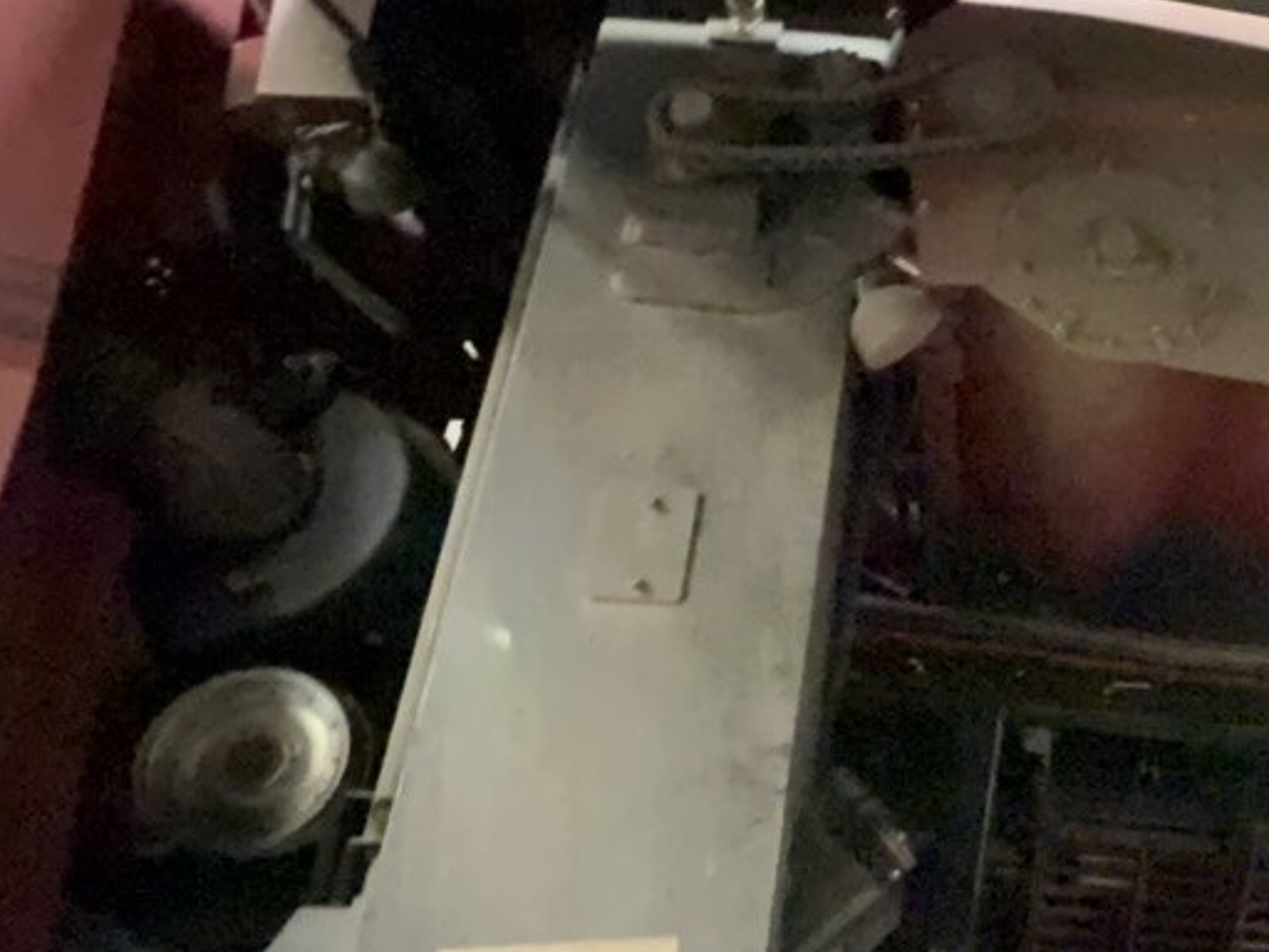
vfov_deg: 48.7
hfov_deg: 53.7
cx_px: 1187
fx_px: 1026
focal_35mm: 28
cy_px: 650
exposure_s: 1/61
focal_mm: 2.22
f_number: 2.2
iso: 4000
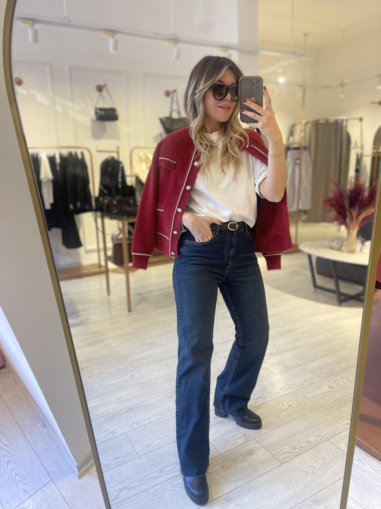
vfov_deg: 67.3
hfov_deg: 53.1
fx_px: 382
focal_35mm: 26
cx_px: 190
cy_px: 254
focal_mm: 5.1
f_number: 1.6
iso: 64
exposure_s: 1/100
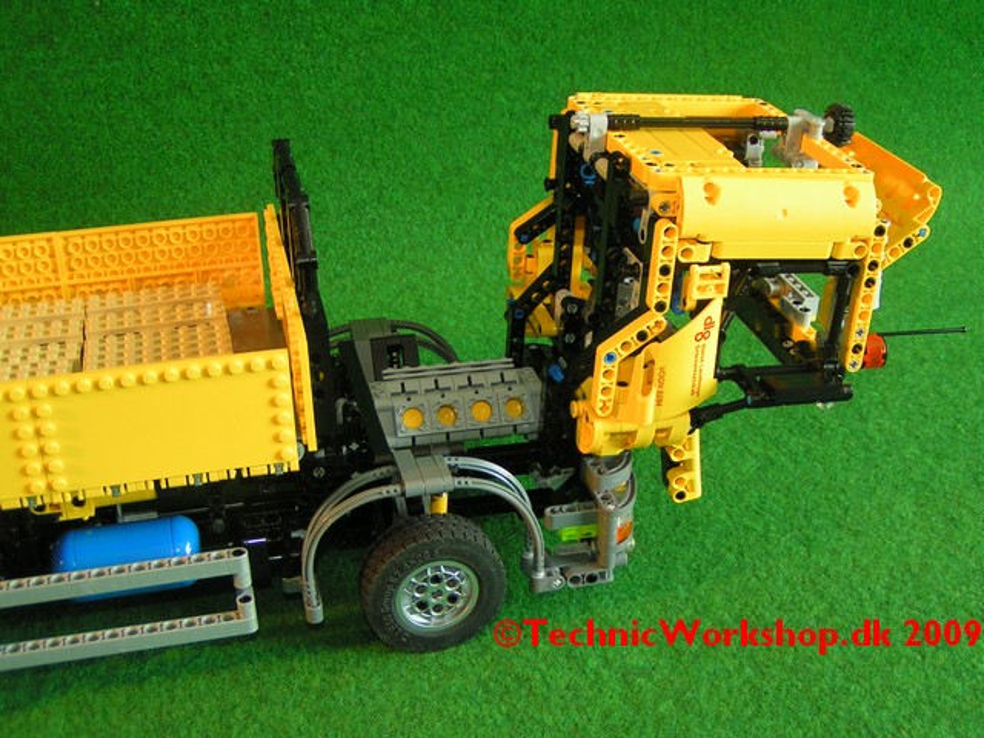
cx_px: 492
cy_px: 369
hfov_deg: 49.0
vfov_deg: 37.7
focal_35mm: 38
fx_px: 1080
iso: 100
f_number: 2.8
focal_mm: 5.8
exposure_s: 1/40
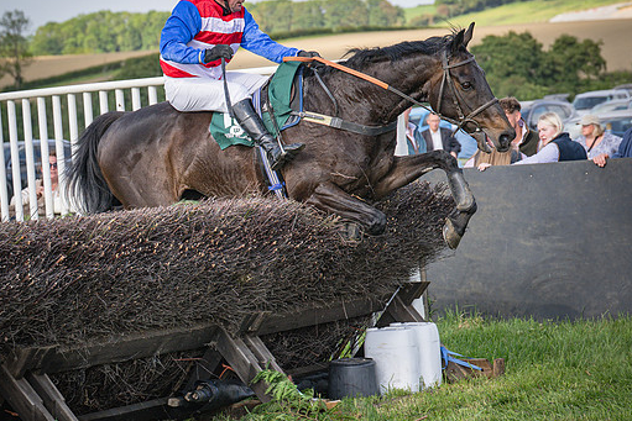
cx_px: 230
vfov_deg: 9.5
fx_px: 2529
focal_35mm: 144
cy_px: 214
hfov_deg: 14.2
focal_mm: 70
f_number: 3.5
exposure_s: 1/1600
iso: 200
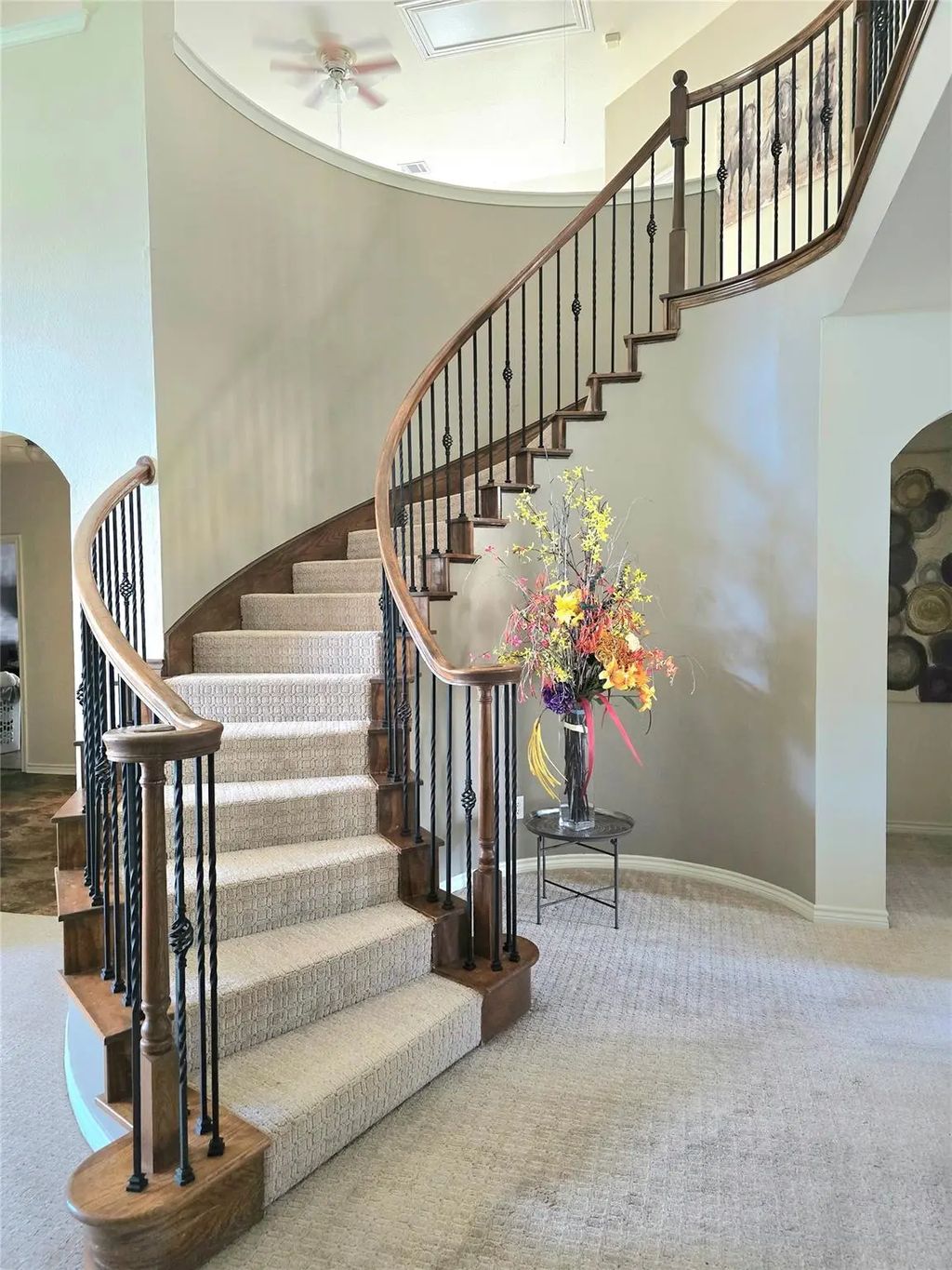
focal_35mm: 23
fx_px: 843
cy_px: 635
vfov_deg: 73.9
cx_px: 476
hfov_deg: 58.9
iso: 800
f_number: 1.7
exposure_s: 1/60.2
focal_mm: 6.3
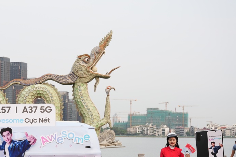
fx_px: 578
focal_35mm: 88
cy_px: 123
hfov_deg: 22.8
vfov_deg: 15.4
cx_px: 55
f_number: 4
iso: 320
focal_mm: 50.7
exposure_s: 1/400
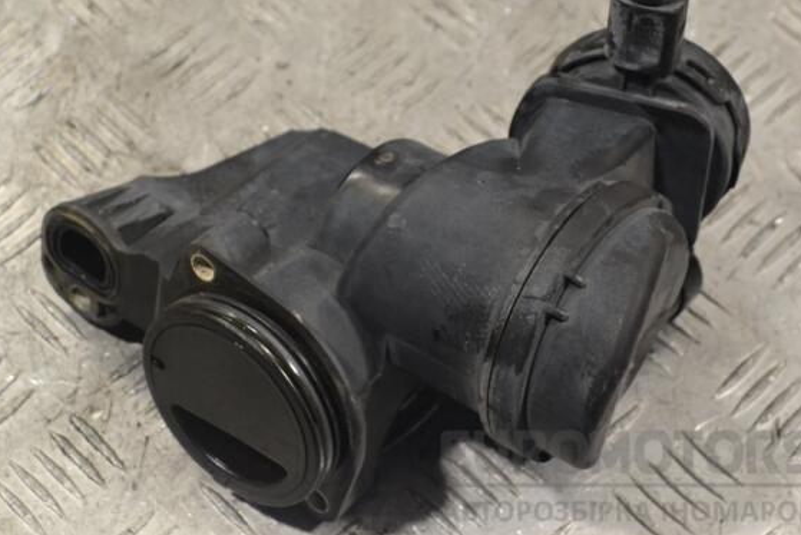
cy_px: 261
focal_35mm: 89
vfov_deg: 15.4
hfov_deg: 23.0
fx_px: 1970
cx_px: 414
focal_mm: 55
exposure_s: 1/250
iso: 3200
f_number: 8
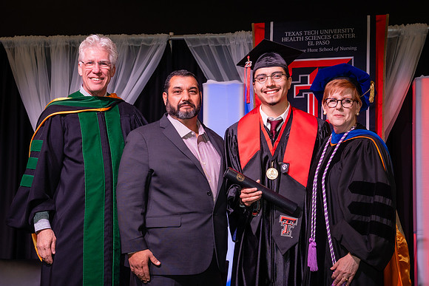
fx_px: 822
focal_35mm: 69
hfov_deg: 29.2
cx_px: 194
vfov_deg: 19.7
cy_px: 164
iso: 1250
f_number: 5.6
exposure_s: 1/160
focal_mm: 56
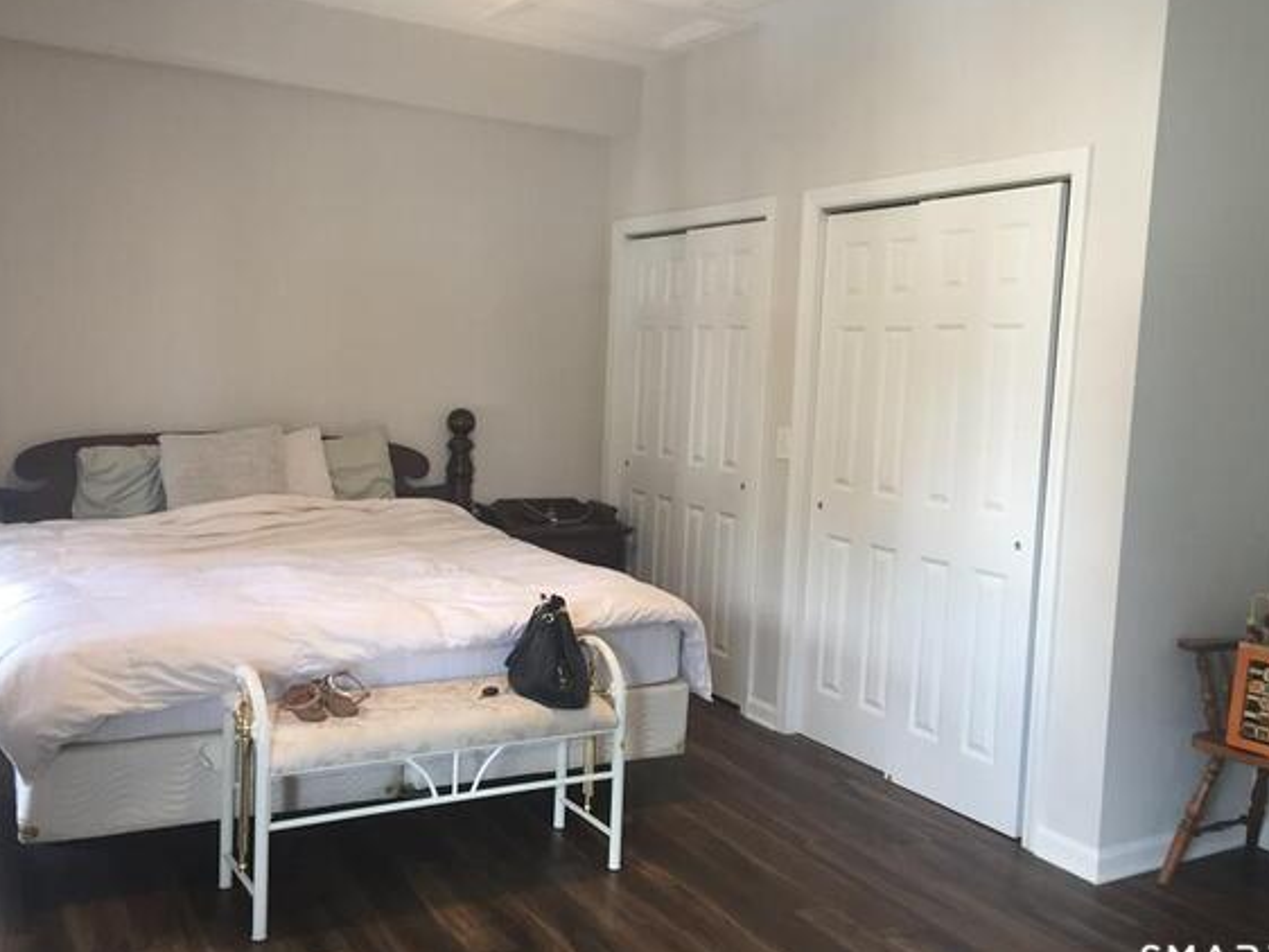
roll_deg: -2.9
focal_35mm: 33
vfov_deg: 43.0
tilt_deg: -6.5
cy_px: 476
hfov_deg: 55.3
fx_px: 1210
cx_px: 668
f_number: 2.2
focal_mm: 4.15
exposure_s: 1/30
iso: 64
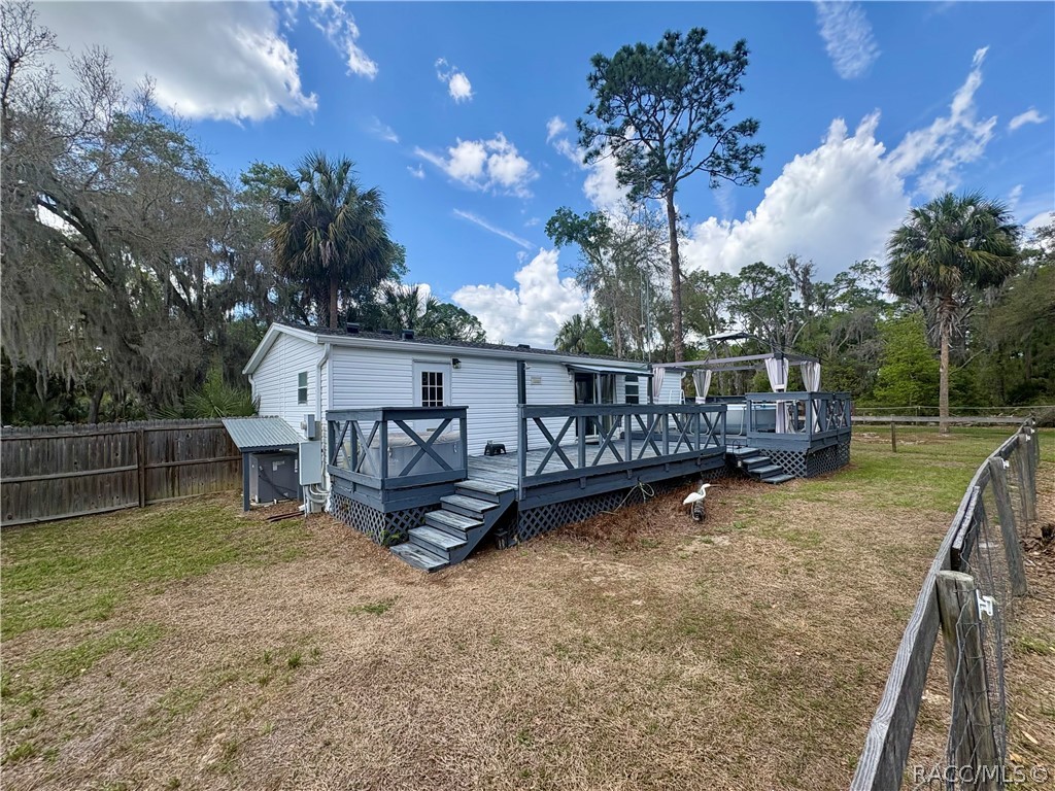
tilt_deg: +2.0
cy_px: 396
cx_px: 528
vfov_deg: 85.7
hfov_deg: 102.1
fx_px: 427
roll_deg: +0.8
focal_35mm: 14
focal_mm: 2.22
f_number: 2.2
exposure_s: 1/1299
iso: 64
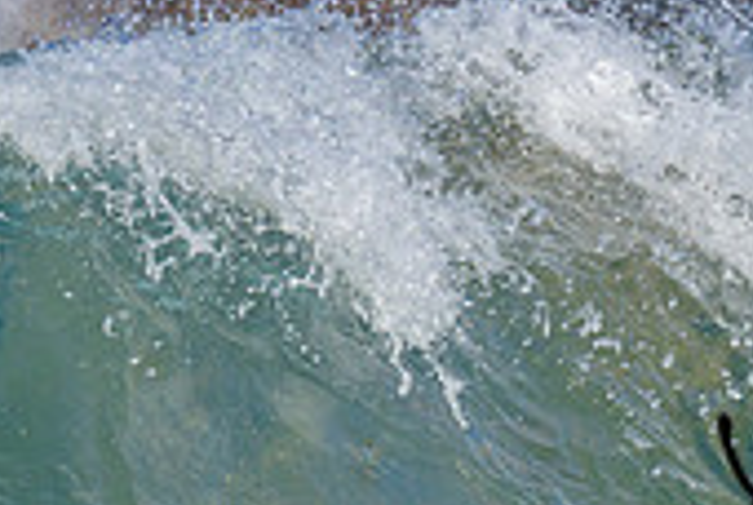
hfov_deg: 0.6
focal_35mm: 3738
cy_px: 359
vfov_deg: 0.4
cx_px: 1374
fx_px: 78322
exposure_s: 1/2000
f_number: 6.3
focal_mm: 800
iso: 320
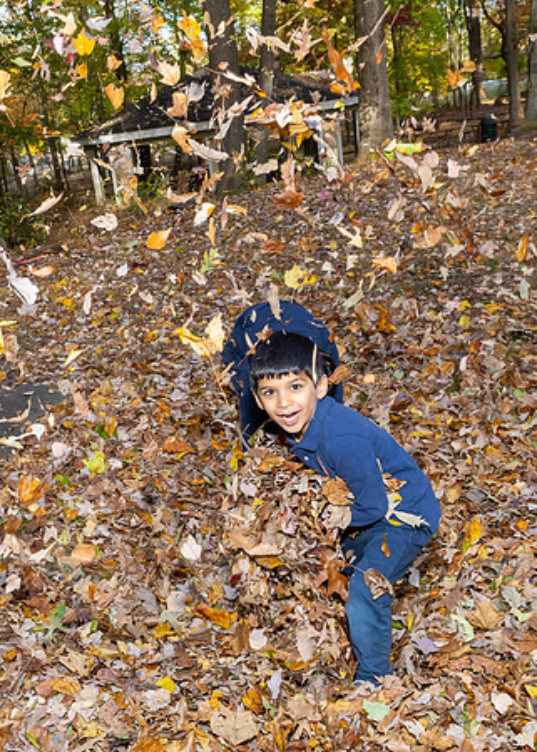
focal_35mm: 40
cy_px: 372
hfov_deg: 34.7
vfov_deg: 47.8
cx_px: 176
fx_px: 849
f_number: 7.1
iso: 1000
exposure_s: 1/250
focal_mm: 17
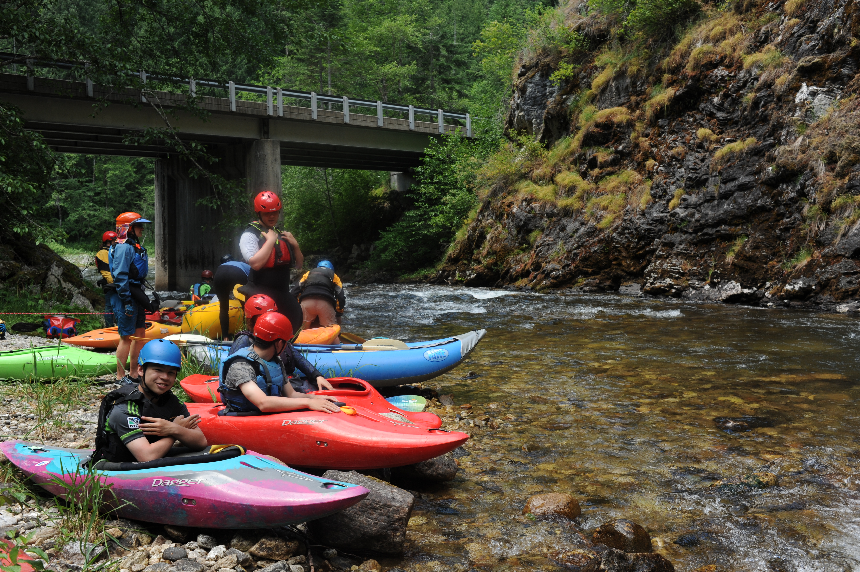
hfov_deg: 54.5
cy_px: 286
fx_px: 836
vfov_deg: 37.8
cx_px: 430
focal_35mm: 35
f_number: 8
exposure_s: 1/320
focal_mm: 35
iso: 500
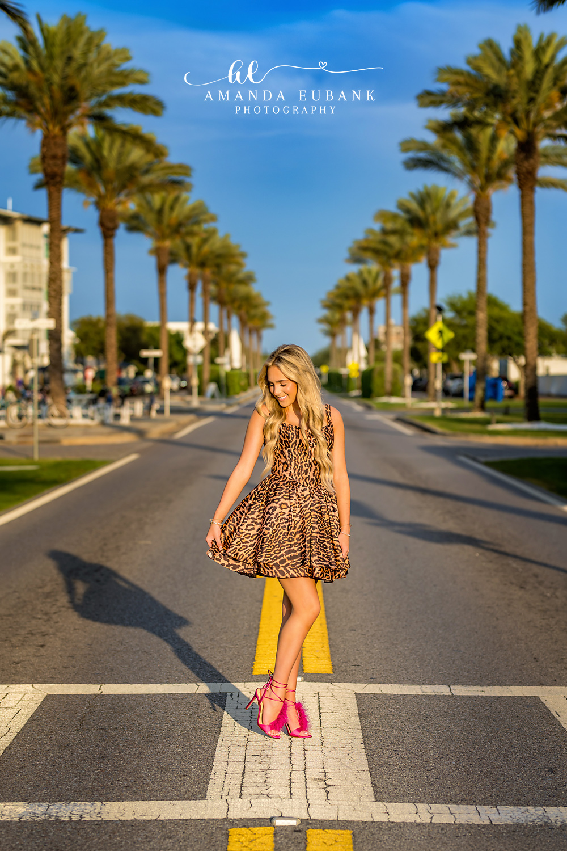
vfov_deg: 23.9
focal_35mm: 85
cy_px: 426
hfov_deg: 16.1
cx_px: 284
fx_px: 2008
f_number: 2.8
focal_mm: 85
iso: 160
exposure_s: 1/2000
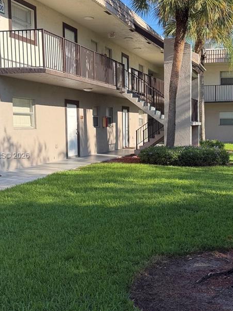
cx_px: 166
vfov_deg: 39.7
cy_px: 156
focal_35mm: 48
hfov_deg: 29.9
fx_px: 431
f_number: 1.78
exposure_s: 1/2000
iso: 80
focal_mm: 6.76
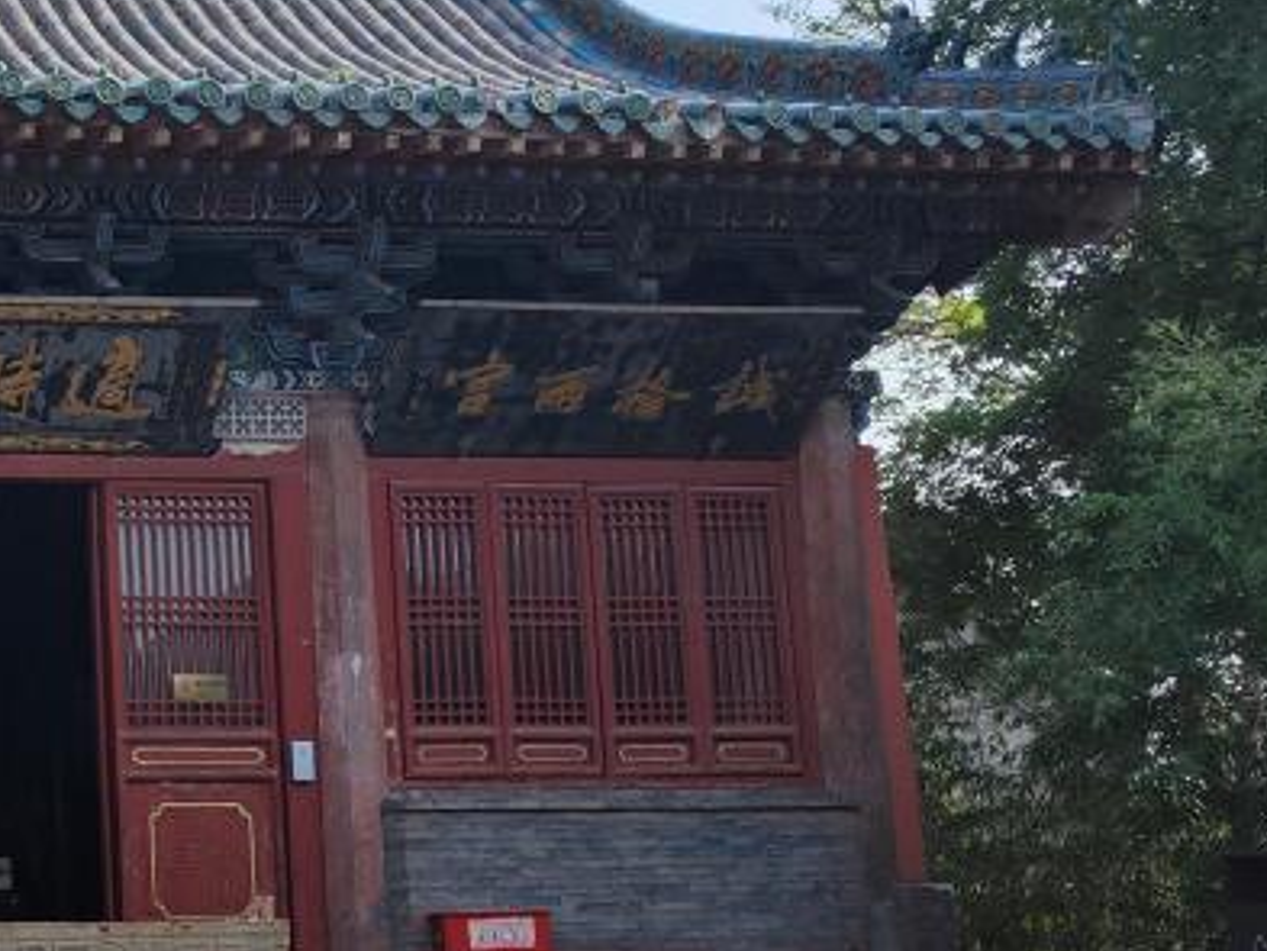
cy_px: 567
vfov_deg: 24.0
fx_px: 2233
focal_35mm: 61
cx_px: -97
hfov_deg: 28.9
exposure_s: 1/3252
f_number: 1.9
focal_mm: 6.92
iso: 50
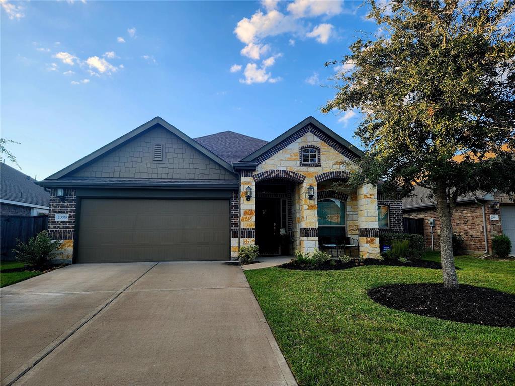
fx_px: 342
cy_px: 193
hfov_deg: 73.9
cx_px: 258
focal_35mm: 23
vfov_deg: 58.9
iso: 20
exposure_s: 1/385
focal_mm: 5.4
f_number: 1.8
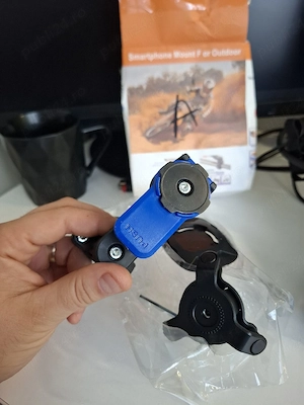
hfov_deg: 58.9
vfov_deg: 73.9
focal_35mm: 23
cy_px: 202
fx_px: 269
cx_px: 152
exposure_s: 1/33
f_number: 1.8
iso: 400
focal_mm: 5.54
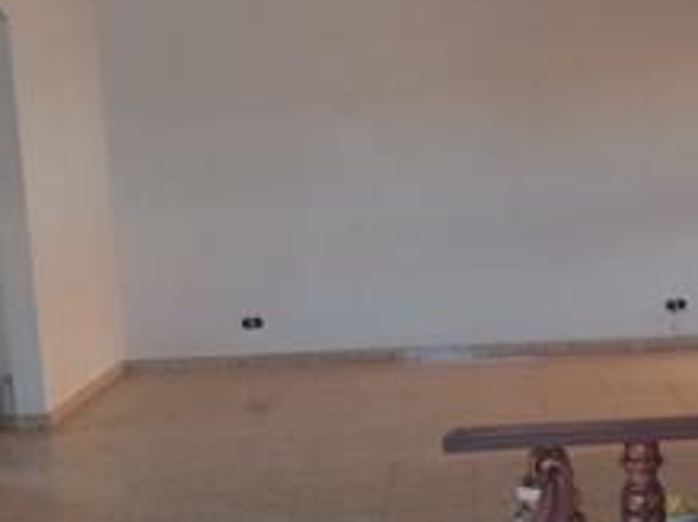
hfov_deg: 24.8
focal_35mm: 76
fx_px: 1532
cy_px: 360
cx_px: 649
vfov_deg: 19.3
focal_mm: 4.74
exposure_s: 1/30
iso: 172
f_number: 1.79
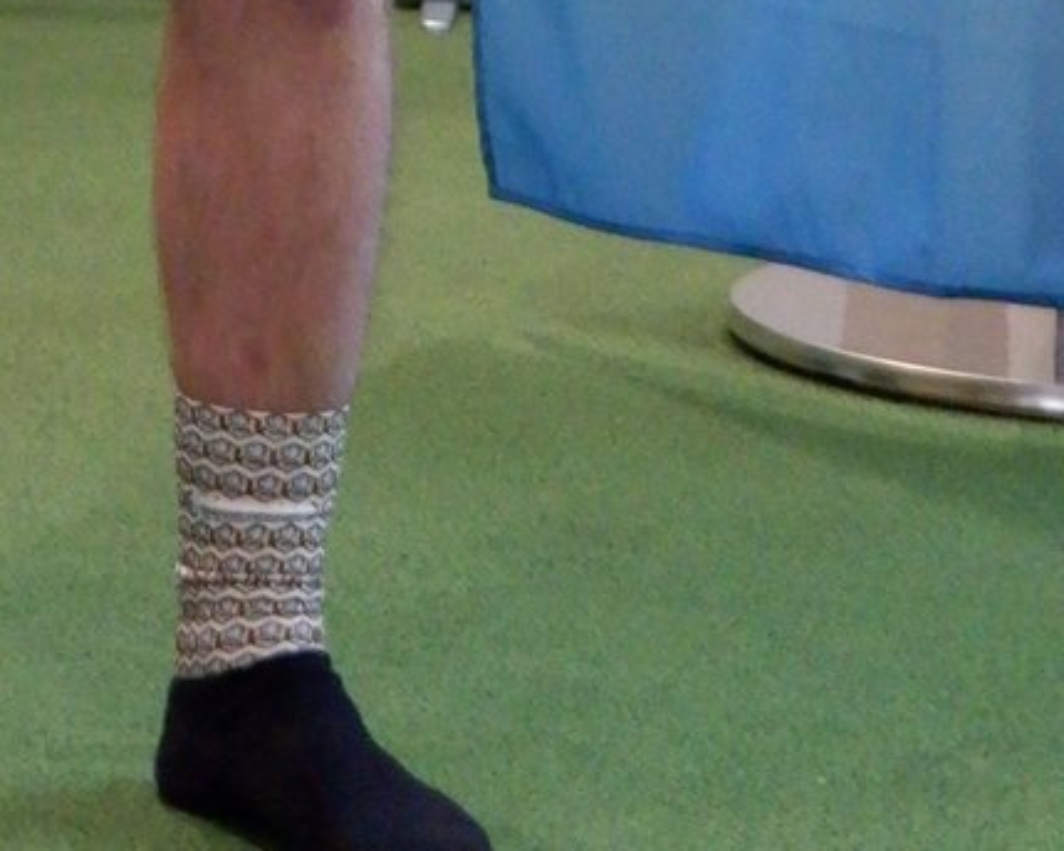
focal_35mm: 192
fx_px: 6046
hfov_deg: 10.0
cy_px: -1148
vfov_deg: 7.5
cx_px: 64
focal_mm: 29.6
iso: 6400
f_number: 4.5
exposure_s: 1/180
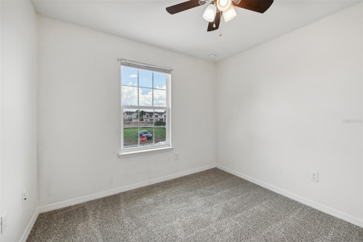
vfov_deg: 81.2
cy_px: 121
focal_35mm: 14
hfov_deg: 104.3
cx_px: 182
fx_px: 141
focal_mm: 14
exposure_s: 1/80
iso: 400
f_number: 8
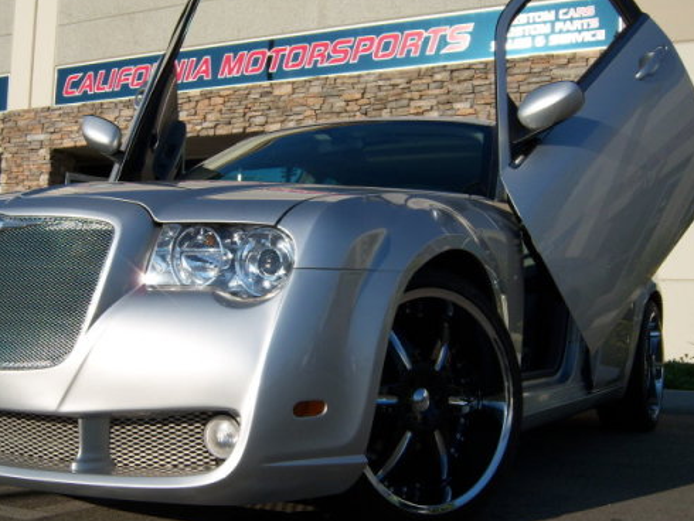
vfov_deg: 30.9
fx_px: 943
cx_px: 271
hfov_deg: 40.2
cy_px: 273
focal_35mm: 47
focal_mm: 7.5
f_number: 4.8
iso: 80
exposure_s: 1/640
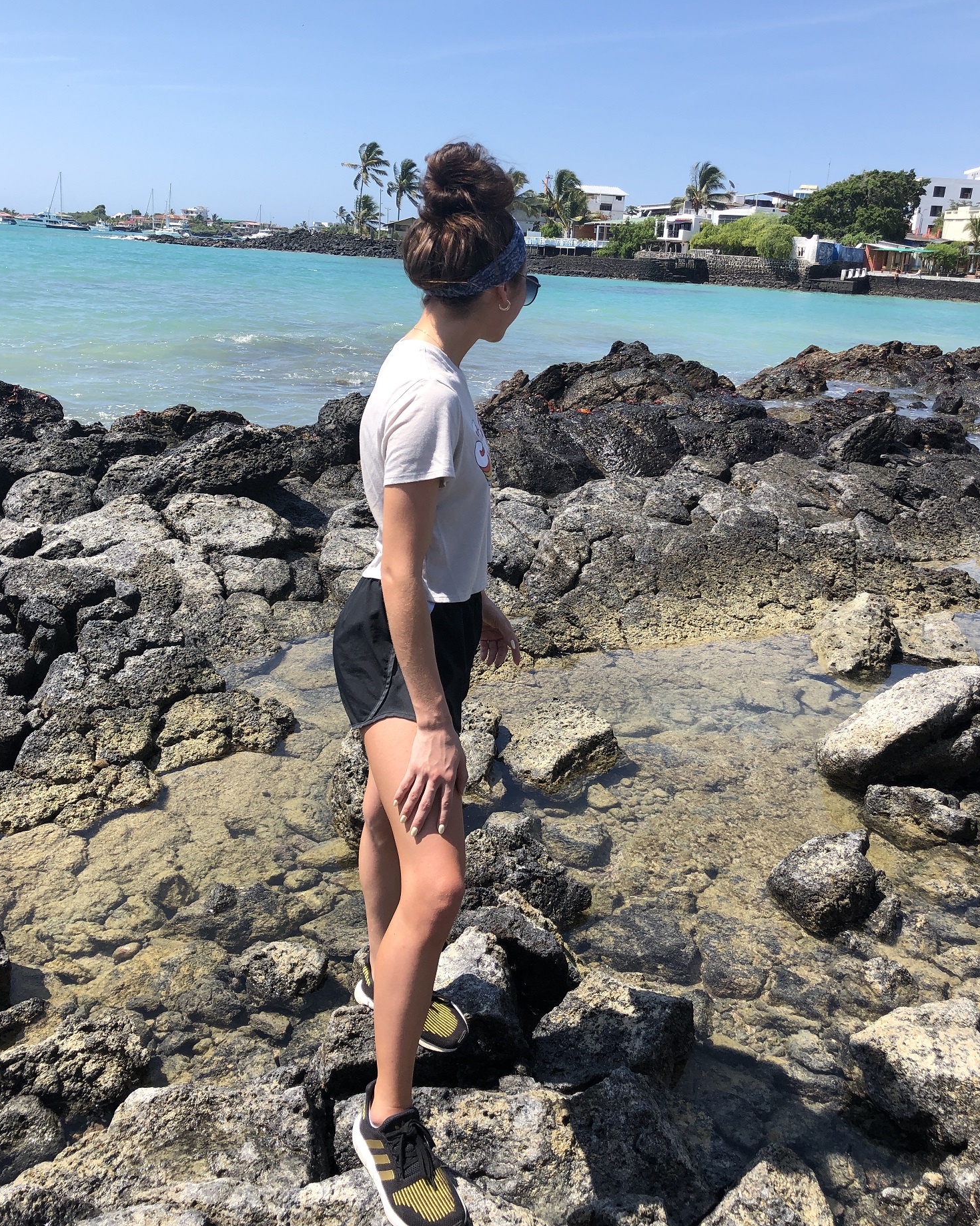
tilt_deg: -15.2
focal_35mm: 30
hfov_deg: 48.5
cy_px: 554
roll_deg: -3.8
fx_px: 1088
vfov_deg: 58.7
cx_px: 487
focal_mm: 4
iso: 20
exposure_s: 1/1600
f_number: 1.8
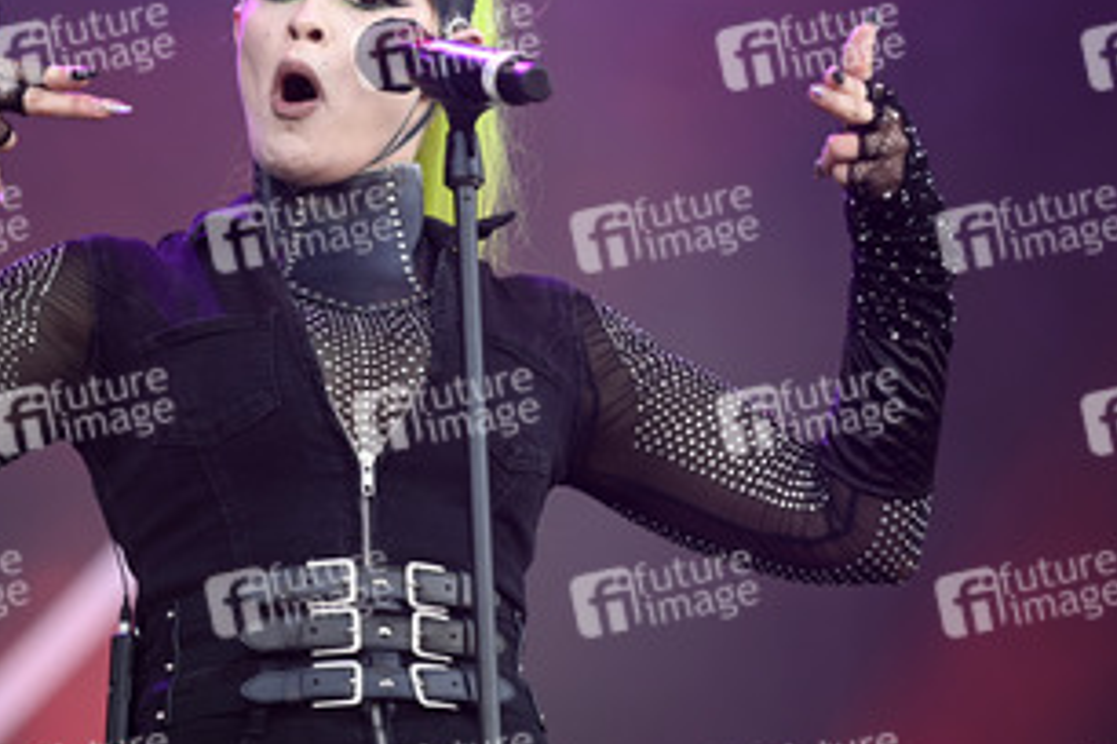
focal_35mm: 221
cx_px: 349
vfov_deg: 6.2
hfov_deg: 9.3
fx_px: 6857
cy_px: 321
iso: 320
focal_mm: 150
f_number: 2.8
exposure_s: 1/500
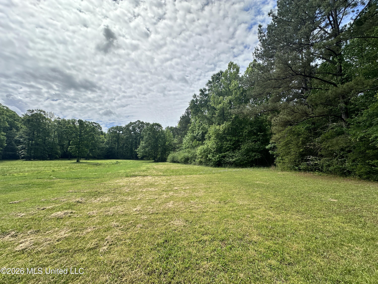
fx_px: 153
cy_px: 142
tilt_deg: +5.7
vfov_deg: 85.7
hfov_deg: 102.1
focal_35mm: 14
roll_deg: -0.7
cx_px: 189
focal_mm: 2.22
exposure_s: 1/2132
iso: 50
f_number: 2.2
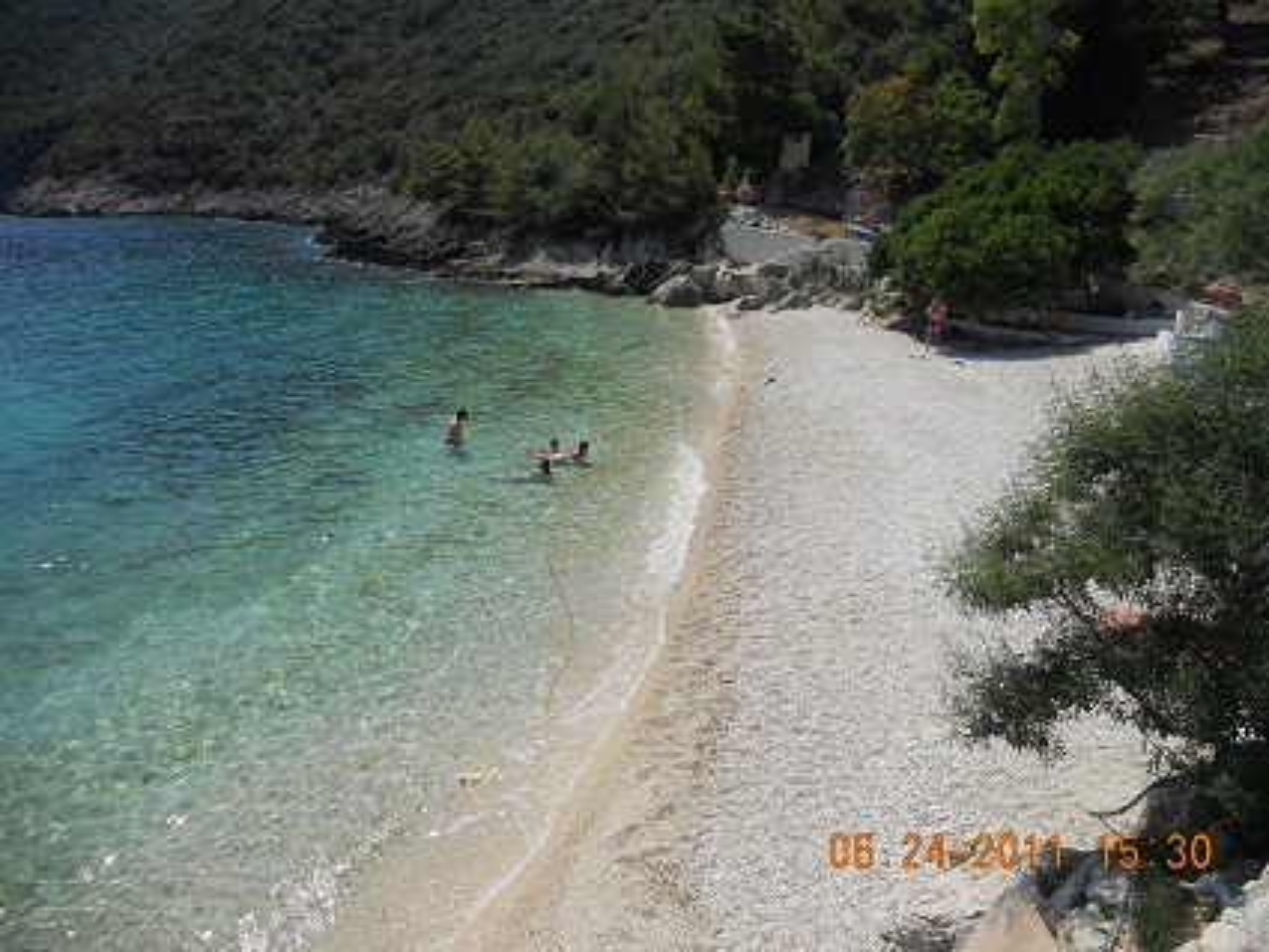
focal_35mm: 27
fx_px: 990
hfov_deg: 65.3
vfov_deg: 51.4
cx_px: 634
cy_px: 476
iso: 80
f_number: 8
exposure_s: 1/250
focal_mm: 4.9
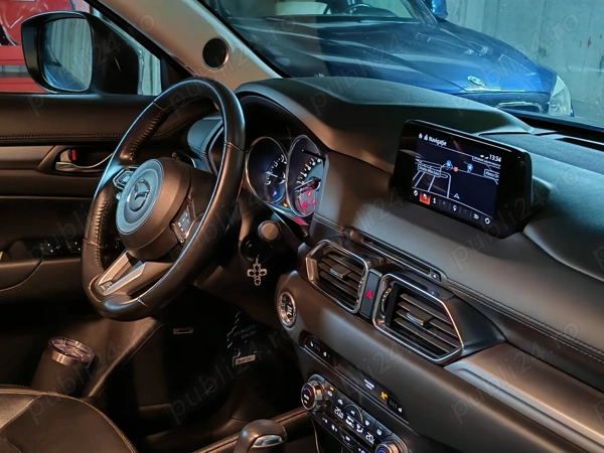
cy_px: 226
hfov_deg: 36.8
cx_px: 302
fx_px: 907
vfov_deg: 28.0
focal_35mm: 52
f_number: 1.6
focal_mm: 5.4
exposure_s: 1/25
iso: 2500
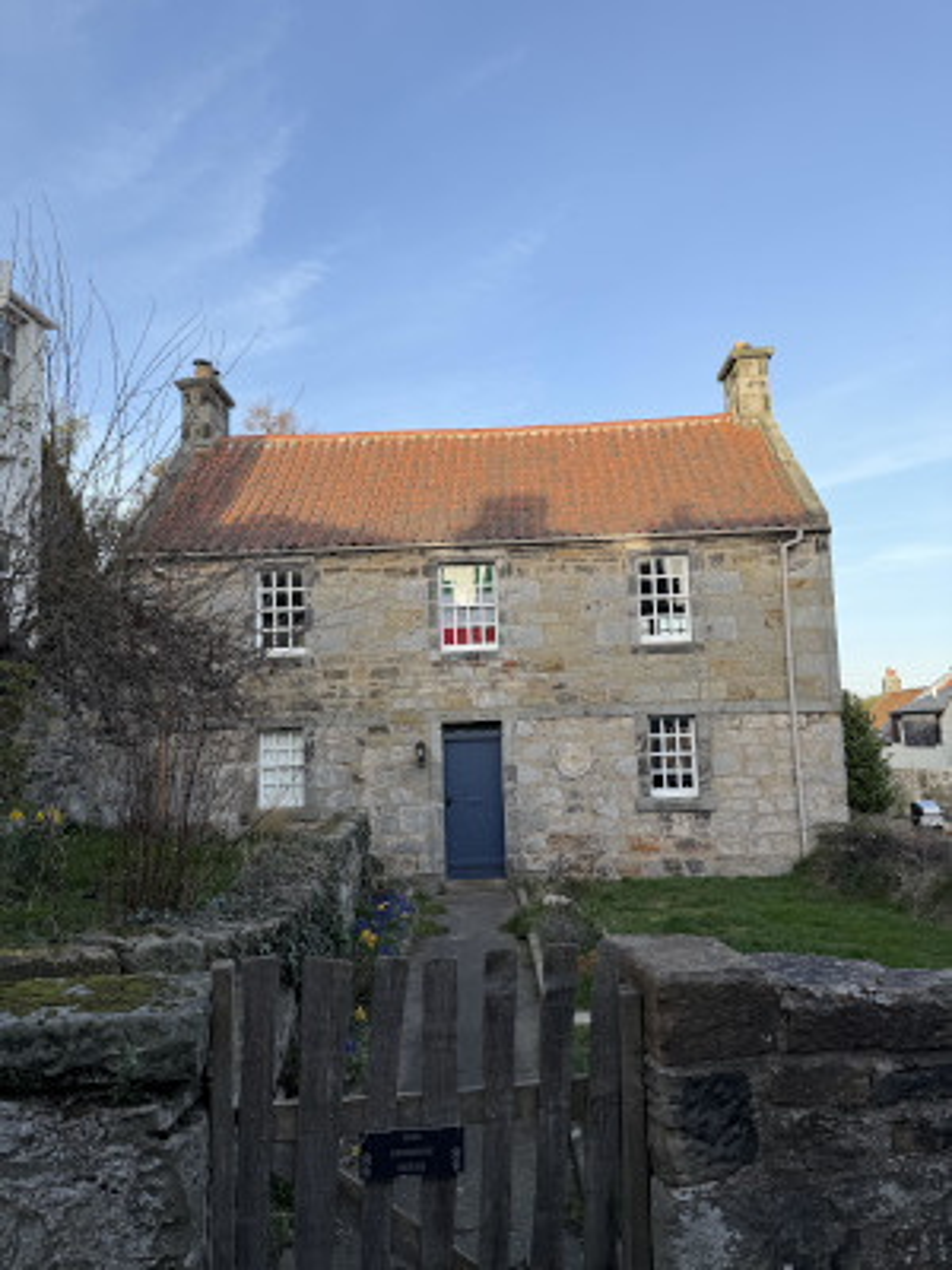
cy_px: 635
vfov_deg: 71.6
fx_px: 880
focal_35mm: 24
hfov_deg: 56.8
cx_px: 476
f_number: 1.78
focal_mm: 6.76
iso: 80
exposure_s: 1/1174
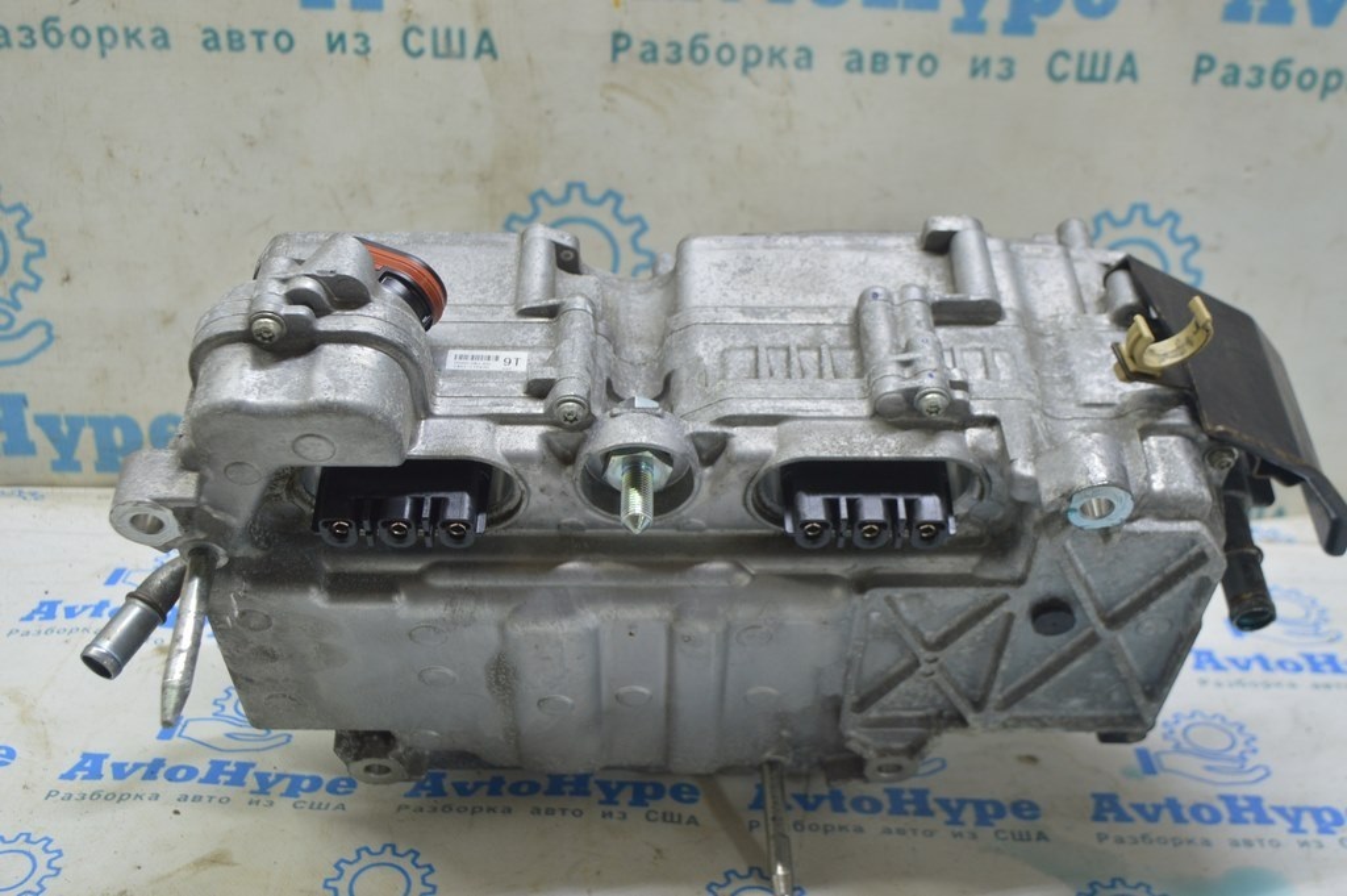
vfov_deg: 31.8
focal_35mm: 42
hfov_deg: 46.4
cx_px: 674
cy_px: 448
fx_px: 1570
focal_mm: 28
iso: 400
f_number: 5.6
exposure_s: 1/20
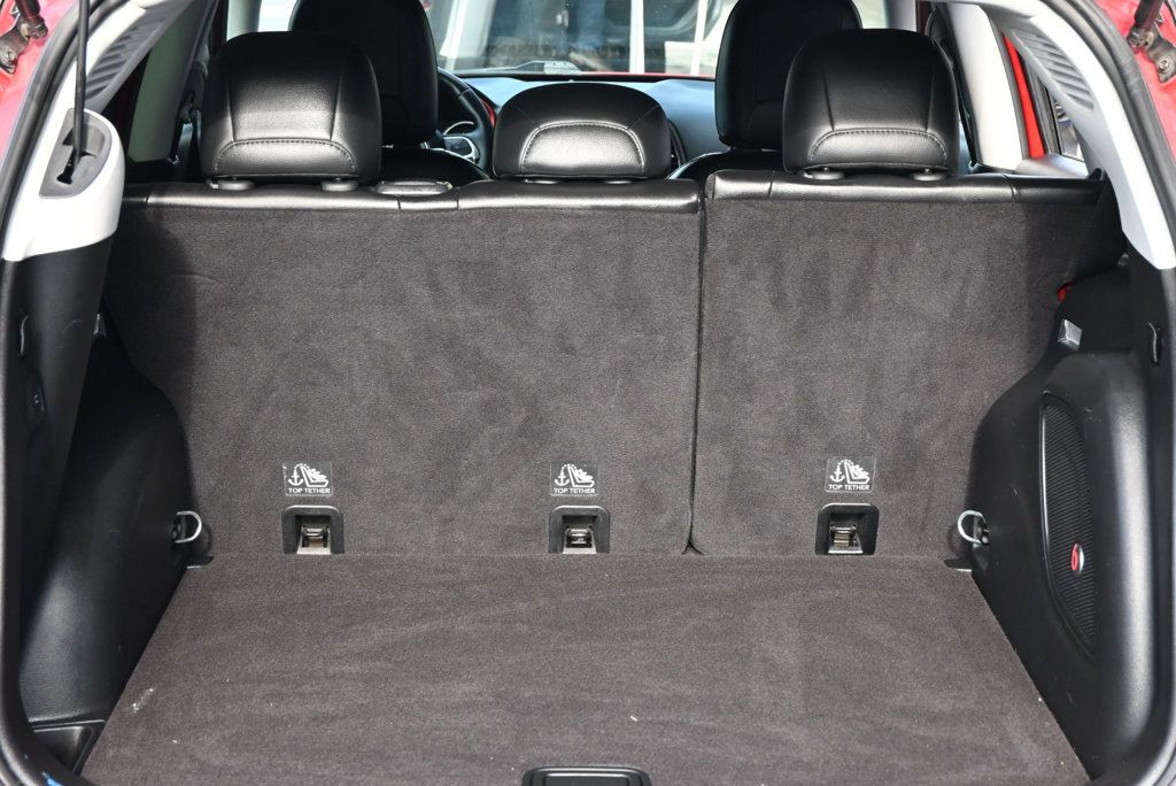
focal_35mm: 64
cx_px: 588
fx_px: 2108
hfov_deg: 31.2
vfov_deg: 21.1
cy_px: 393
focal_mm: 43
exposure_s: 1/125
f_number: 6
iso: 800
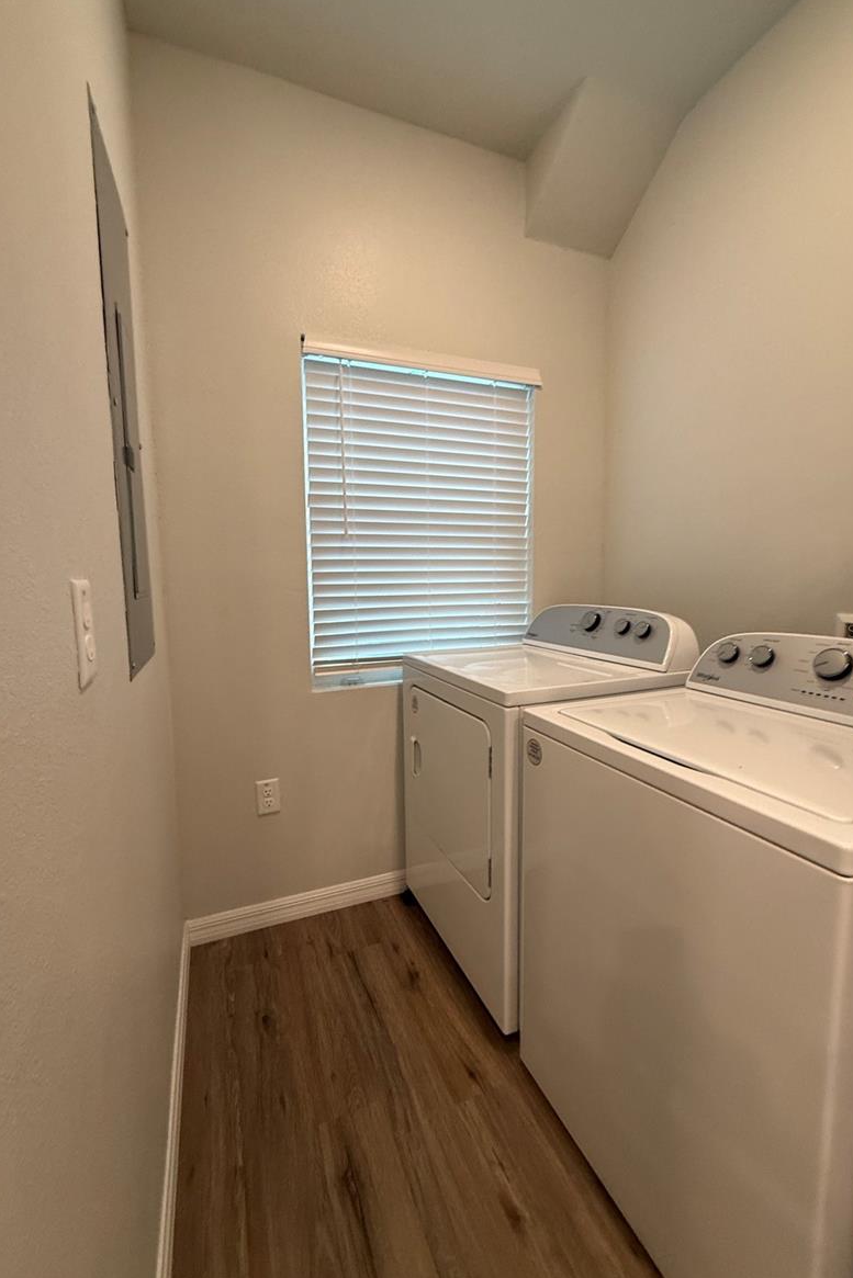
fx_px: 533
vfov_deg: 100.4
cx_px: 431
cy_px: 631
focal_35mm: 15
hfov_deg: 77.3
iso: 200
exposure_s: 1/120
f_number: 2.2
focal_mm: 2.22
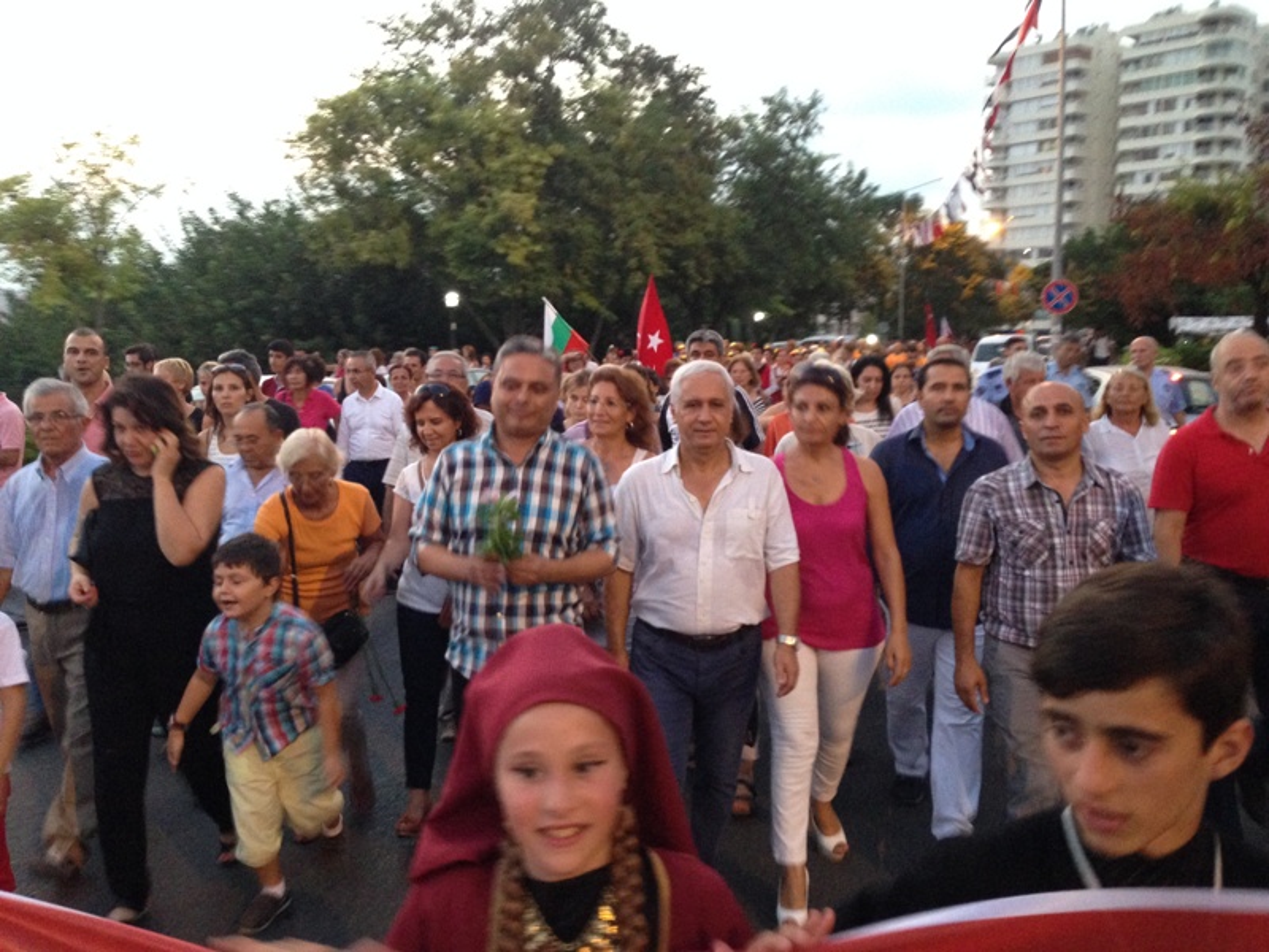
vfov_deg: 42.9
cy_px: 476
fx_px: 1210
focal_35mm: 33
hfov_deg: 55.4
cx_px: 634
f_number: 2.4
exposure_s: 1/17
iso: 400
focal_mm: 4.12
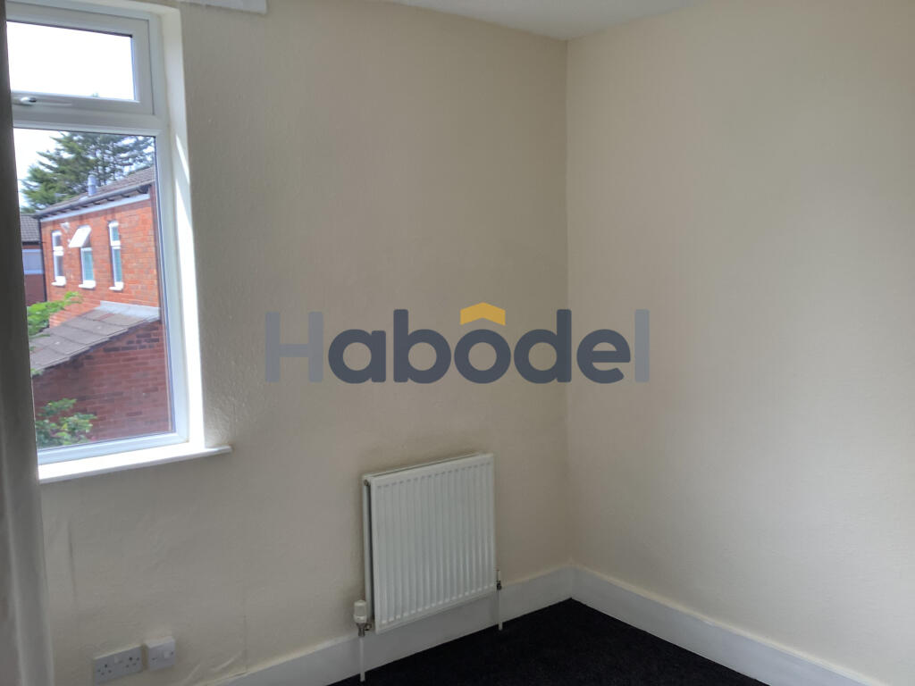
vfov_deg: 45.4
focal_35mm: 31
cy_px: 343
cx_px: 458
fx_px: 819
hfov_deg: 58.4
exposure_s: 1/100
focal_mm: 3.3
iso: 25
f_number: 2.4
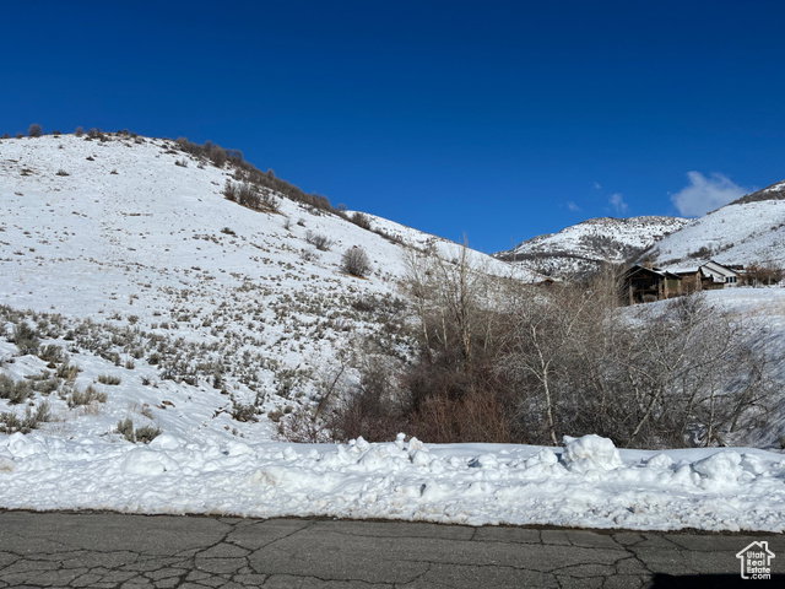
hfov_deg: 67.3
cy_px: 294
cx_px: 392
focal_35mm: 26
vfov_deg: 53.1
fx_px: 590
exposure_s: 1/13333
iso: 50
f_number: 1.6
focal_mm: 5.1
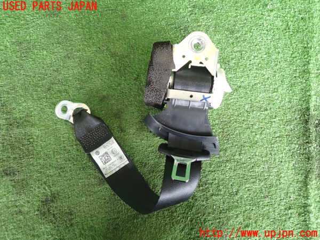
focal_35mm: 25
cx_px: 160
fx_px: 231
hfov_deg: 69.4
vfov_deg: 54.9
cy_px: 120
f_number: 2
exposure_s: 1/40
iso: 200
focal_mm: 4.5
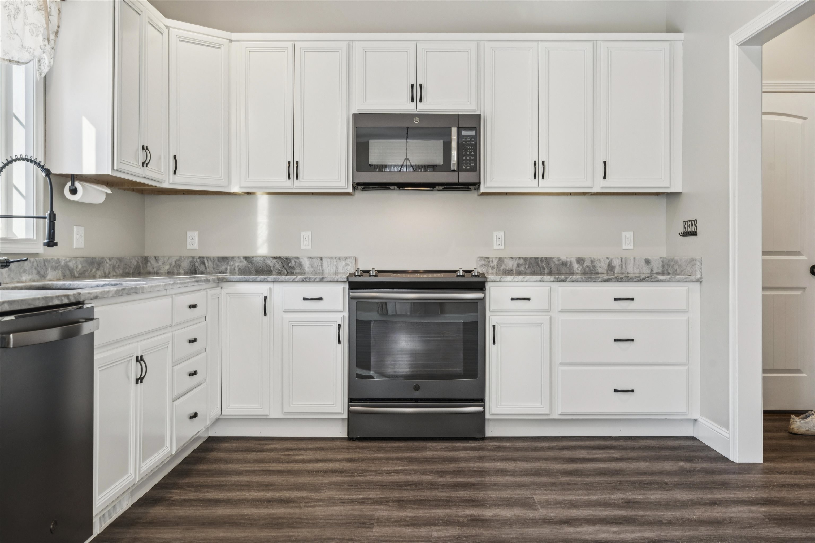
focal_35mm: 35
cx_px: 408
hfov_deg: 54.4
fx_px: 792
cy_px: 272
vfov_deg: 37.9
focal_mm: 35
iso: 640
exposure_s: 1/15
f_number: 8
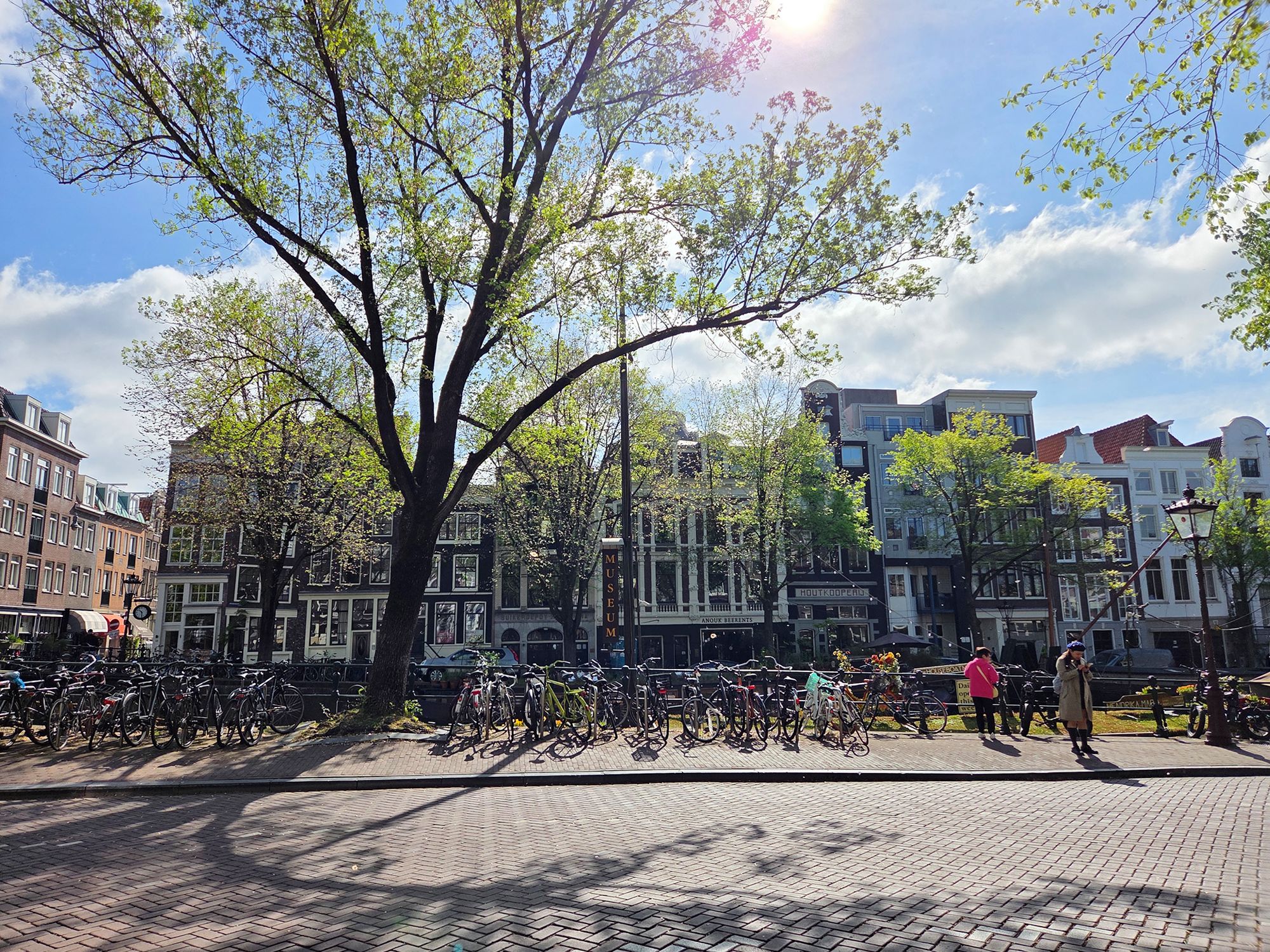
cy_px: 476
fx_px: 844
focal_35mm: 23
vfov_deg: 58.9
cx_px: 635
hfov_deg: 73.9
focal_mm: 5.4
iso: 64
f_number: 1.8
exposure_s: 1/7891
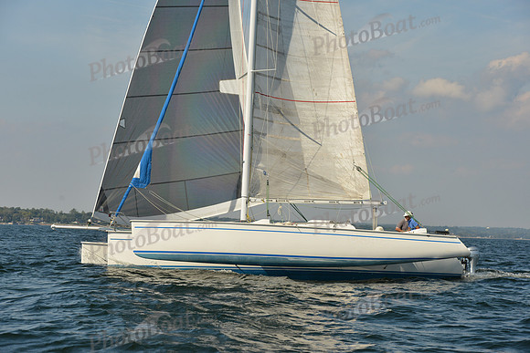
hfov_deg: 21.5
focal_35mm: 95
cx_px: 265
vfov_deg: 14.4
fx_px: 1399
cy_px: 176
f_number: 8
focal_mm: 95
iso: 500
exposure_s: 1/1000
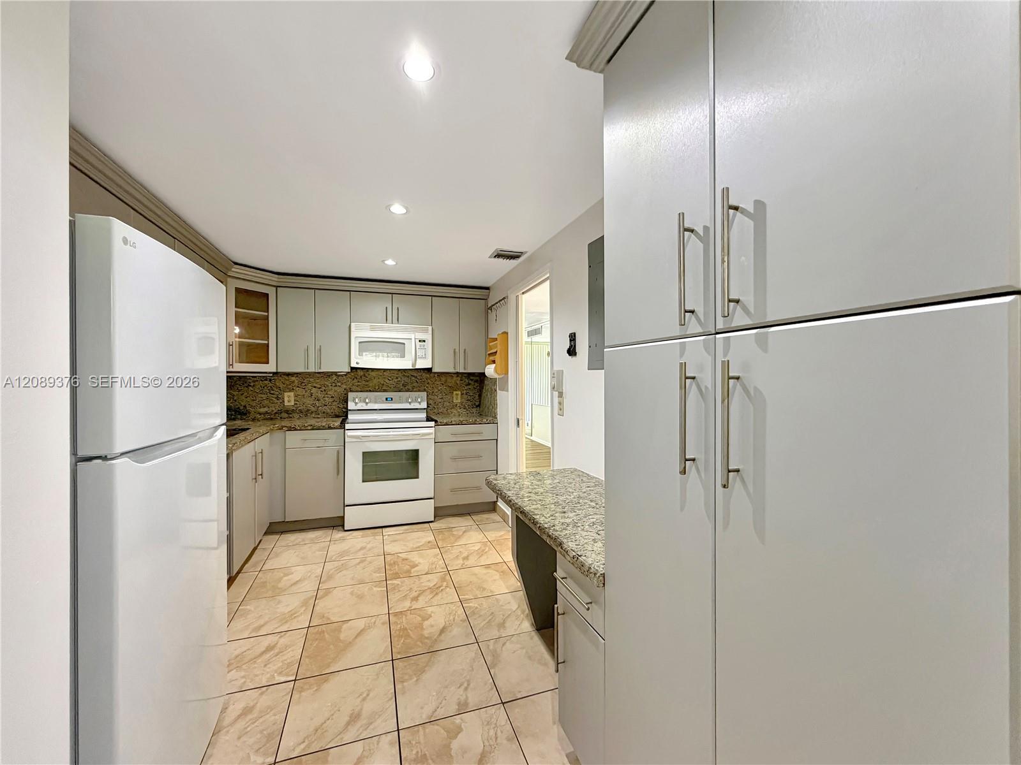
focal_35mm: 14
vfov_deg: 85.7
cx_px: 510
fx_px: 413
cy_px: 382
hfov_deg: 102.1
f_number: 2.2
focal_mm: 2.22
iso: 500
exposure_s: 1/60
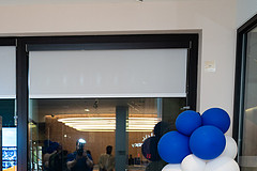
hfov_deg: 31.3
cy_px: 195
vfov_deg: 20.7
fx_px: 443
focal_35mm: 62
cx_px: 42
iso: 400
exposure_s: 1/160
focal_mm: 24
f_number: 3.2
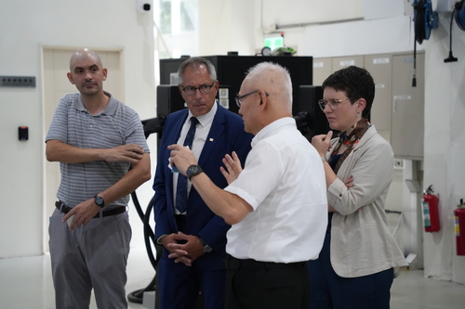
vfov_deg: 14.0
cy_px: 154
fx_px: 1265
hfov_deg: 20.8
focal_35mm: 98
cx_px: 232
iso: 6400
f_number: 4.5
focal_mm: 98
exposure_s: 1/320
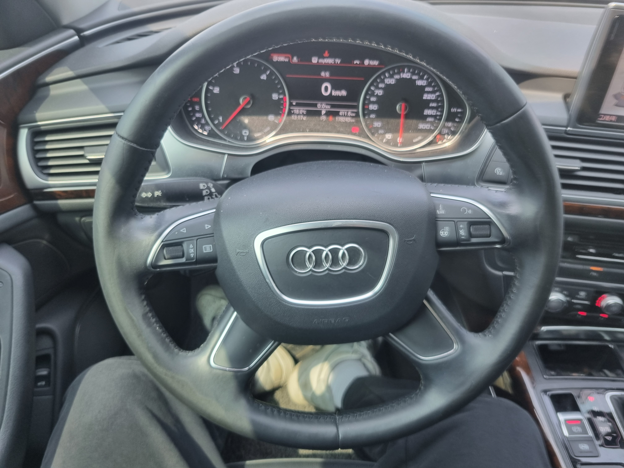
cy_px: 234
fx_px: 469
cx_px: 312
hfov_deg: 67.3
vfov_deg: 53.1
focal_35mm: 26
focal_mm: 5.4
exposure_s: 1/120
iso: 100
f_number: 1.8
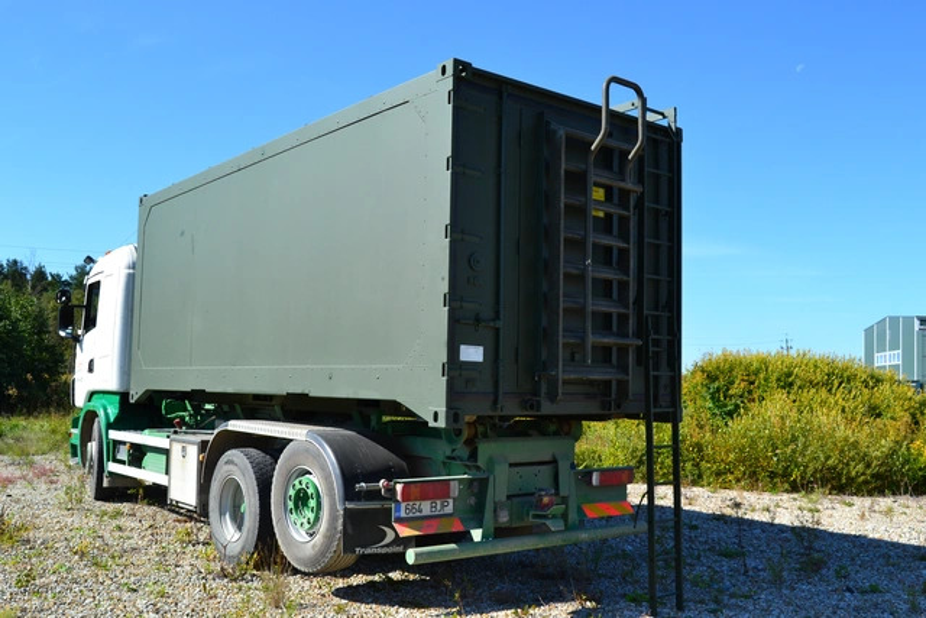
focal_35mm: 34
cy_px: 309
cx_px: 463
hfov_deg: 55.1
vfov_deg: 38.4
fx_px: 888
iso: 400
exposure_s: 1/400
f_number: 11
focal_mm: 23
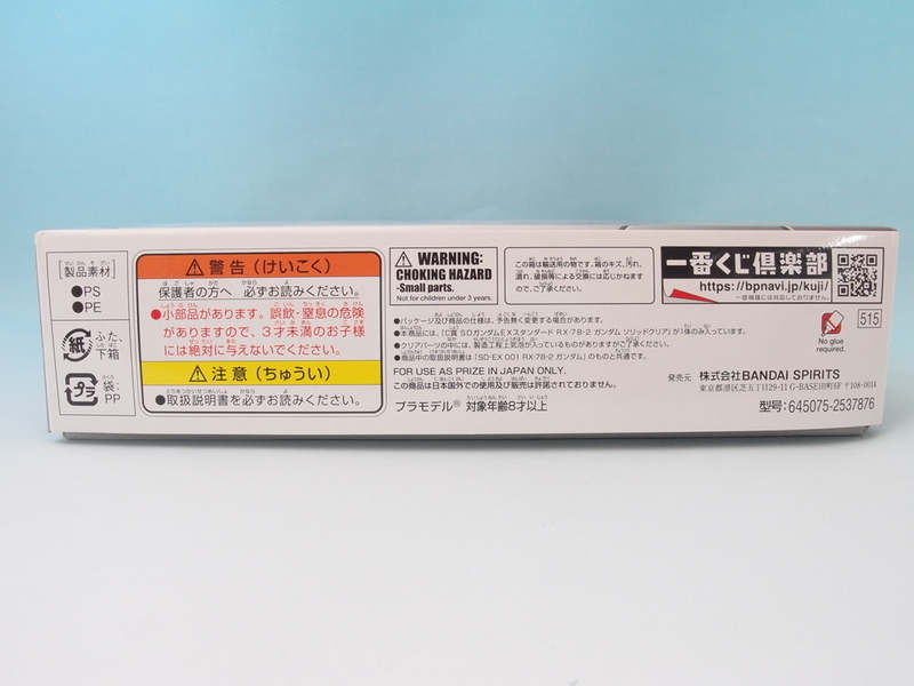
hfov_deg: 63.4
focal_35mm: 28
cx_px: 457
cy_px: 343
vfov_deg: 49.7
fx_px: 739
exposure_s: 1/1.3
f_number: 8
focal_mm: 6
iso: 100
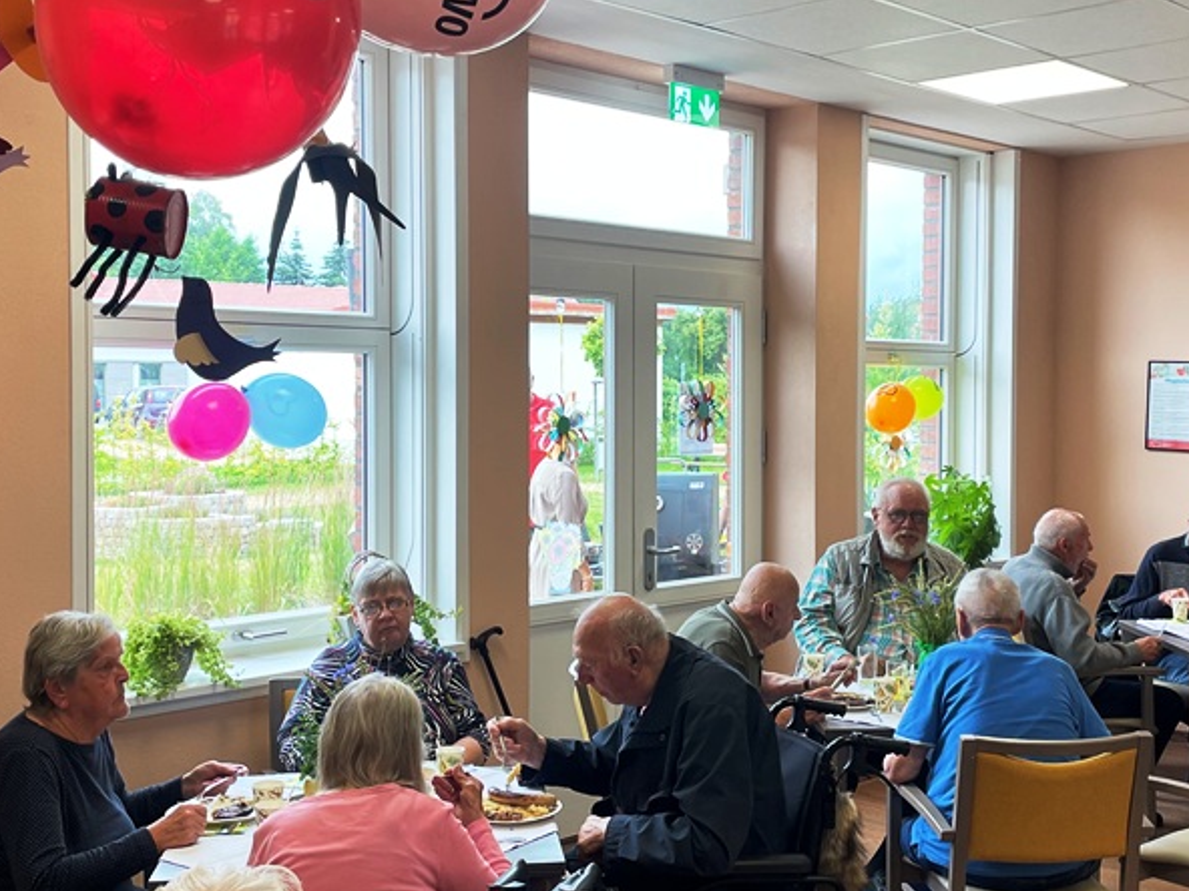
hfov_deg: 42.1
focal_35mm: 45
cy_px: 448
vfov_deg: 32.2
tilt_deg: -1.0
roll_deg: -0.4
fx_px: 1546
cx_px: 631
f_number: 1.6
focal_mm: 4.2
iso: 40
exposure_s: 1/100
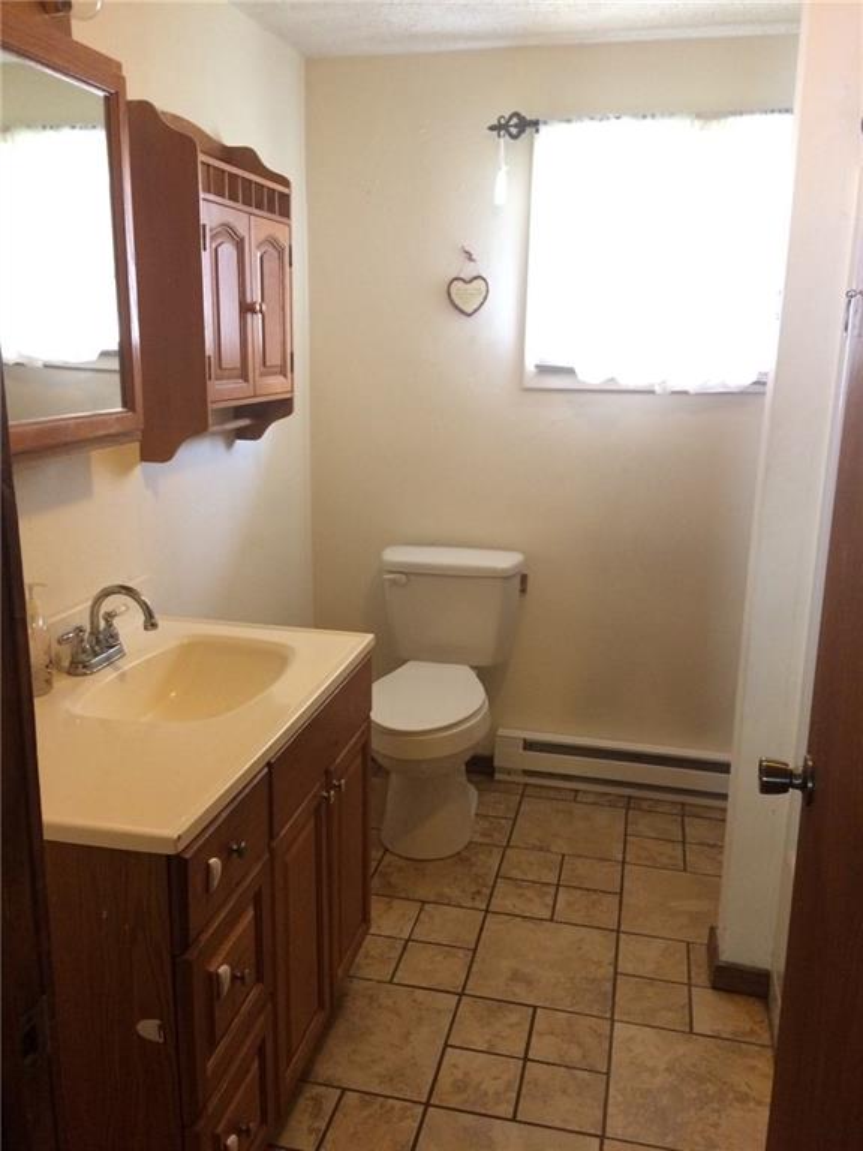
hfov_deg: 48.2
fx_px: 964
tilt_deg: -16.4
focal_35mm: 29
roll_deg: -0.1
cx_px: 432
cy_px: 576
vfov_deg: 61.7
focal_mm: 4.15
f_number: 2.2
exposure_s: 1/30
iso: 320
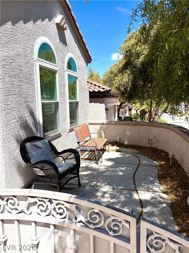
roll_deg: +0.9
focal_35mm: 26
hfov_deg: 53.1
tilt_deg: -8.7
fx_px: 189
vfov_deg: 67.3
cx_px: 94
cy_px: 126
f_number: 1.6
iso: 50
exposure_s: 1/3448
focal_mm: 5.96
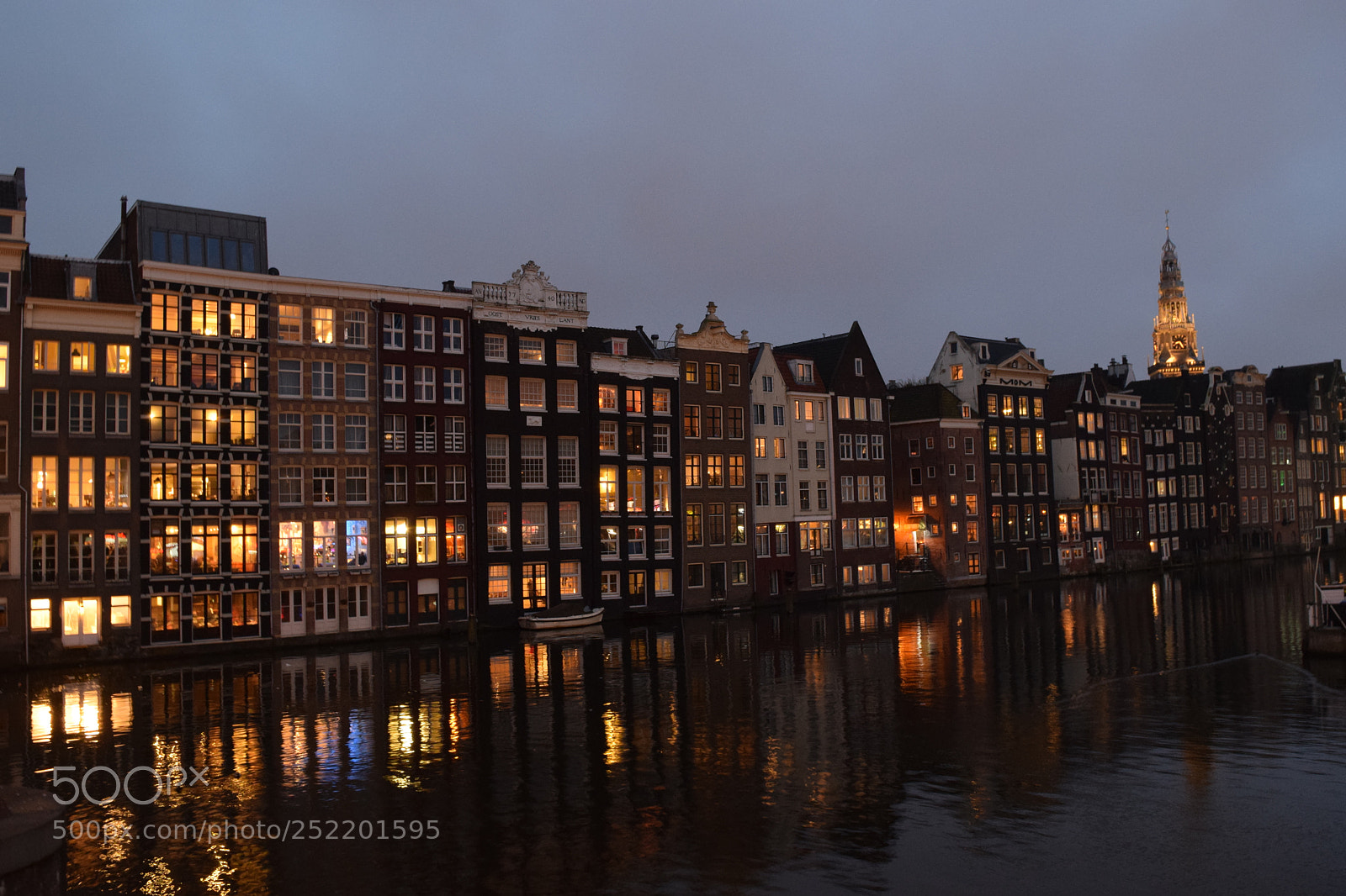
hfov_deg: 57.2
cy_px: 448
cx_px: 673
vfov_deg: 40.0
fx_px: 1233
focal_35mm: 33
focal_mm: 22
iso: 1600
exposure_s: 1/4
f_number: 8
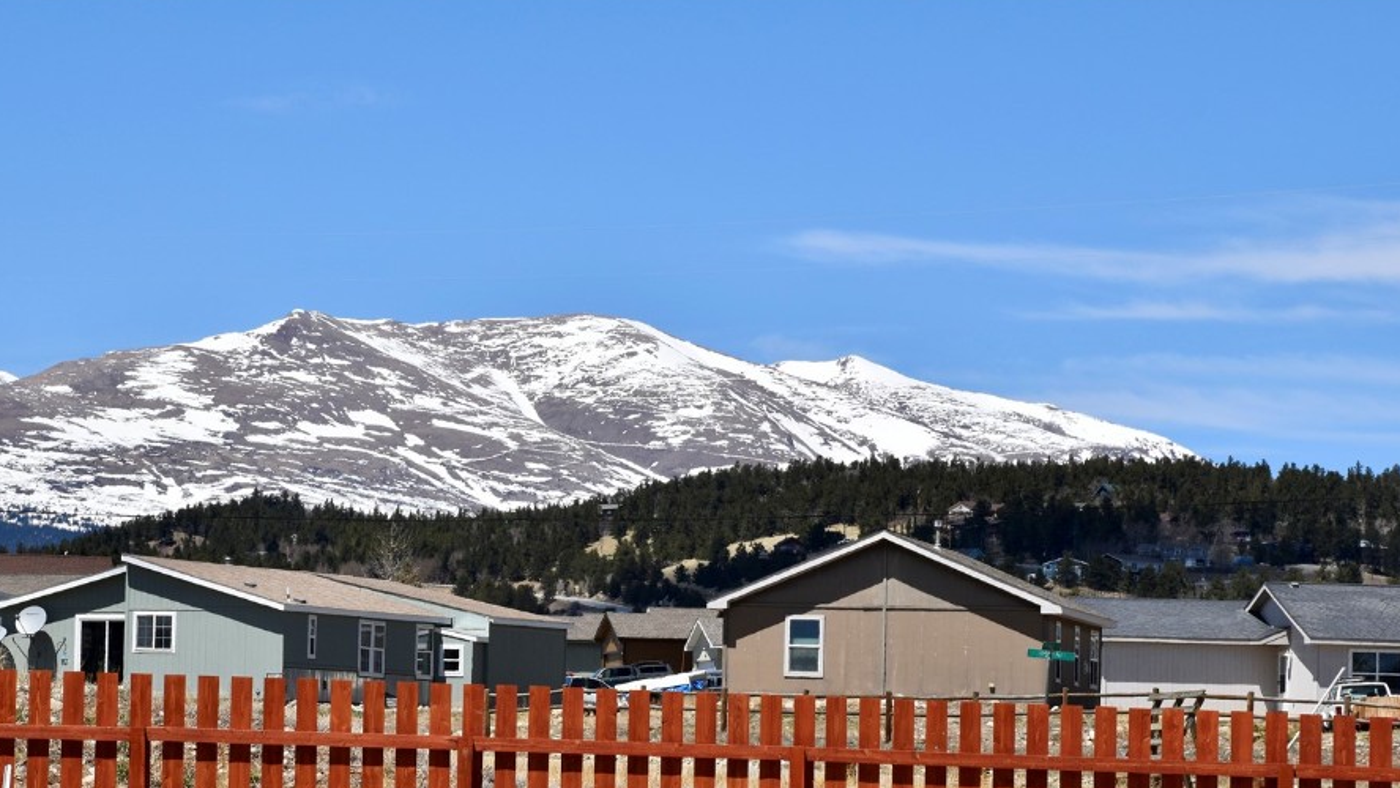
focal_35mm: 163
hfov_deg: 13.2
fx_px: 6052
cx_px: 520
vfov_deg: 7.4
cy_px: 588
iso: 200
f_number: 11
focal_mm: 80
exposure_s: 1/500
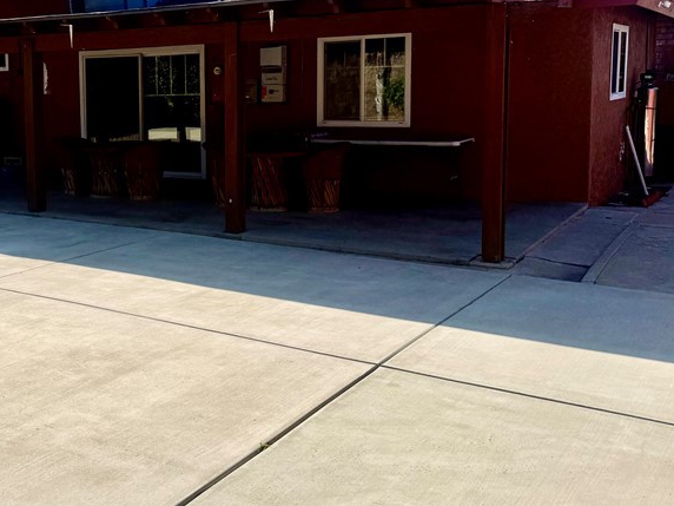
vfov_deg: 33.3
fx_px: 837
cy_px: 162
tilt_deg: -4.8
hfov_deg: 41.2
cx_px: 99
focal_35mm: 43
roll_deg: +1.6
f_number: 1.78
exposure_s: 1/7353
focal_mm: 6.76
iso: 80
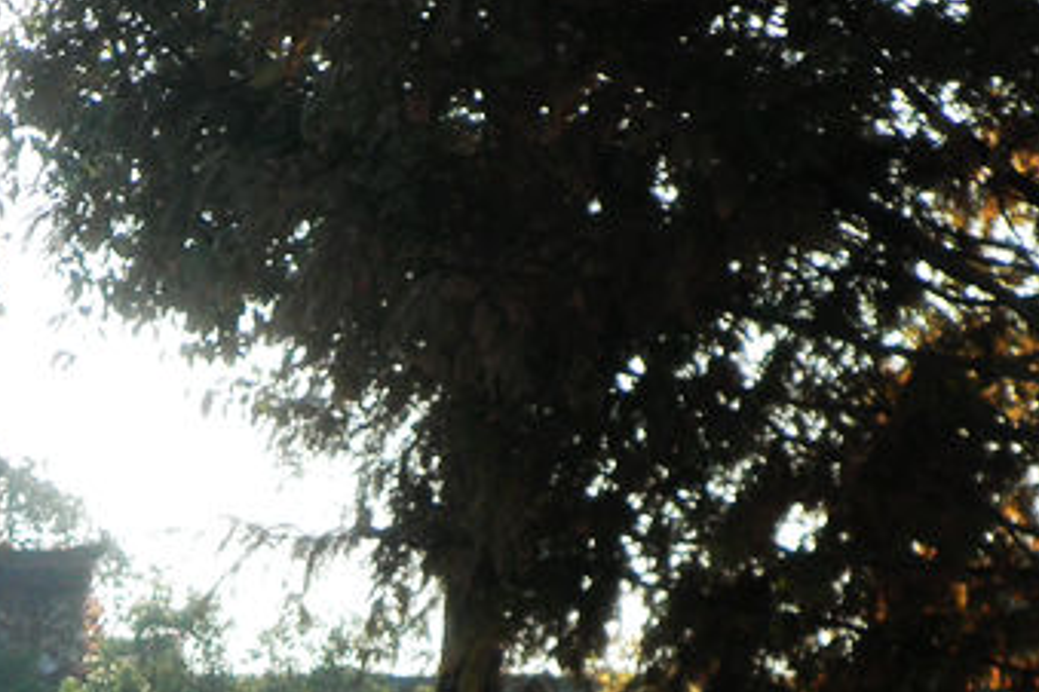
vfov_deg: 8.6
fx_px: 4531
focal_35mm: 157
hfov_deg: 13.1
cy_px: 833
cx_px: 328
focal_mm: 11.4
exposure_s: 1/250
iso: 64
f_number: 4.3
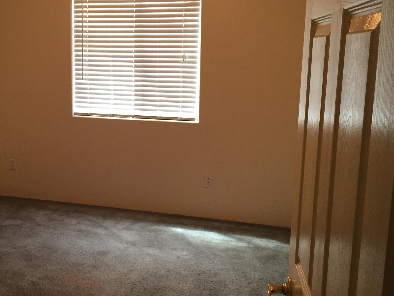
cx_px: 112
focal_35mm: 43
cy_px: 138
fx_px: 489
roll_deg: -0.8
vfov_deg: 33.6
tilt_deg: -9.7
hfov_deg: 42.8
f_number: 2.2
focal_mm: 4.15
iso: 50
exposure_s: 1/30
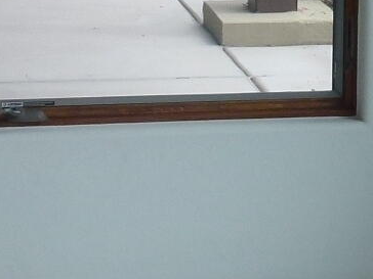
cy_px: -161
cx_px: 176
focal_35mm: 169
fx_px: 1821
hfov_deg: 11.7
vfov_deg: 8.6
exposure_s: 1/200
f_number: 3.5
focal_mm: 5.4
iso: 100
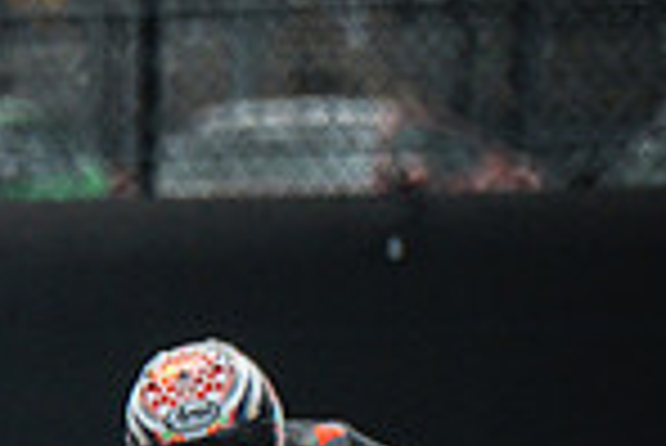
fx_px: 43498
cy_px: 786
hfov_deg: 0.9
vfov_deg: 0.6
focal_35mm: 2349
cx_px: -572
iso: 2000
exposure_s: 1/1600
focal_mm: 400
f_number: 5.6
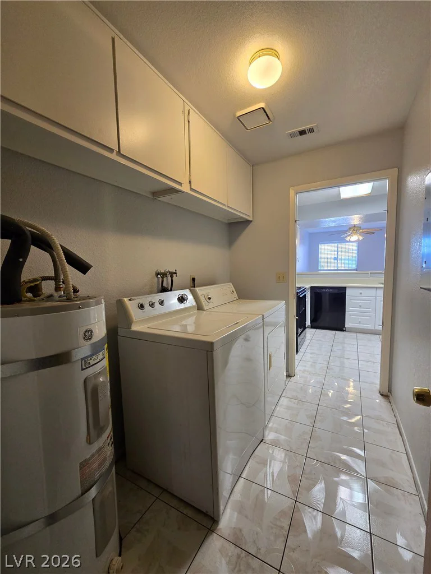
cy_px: 287
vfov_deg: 106.2
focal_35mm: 13
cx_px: 216
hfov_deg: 89.9
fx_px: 216
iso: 200
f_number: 2.2
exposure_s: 1/60
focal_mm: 2.2
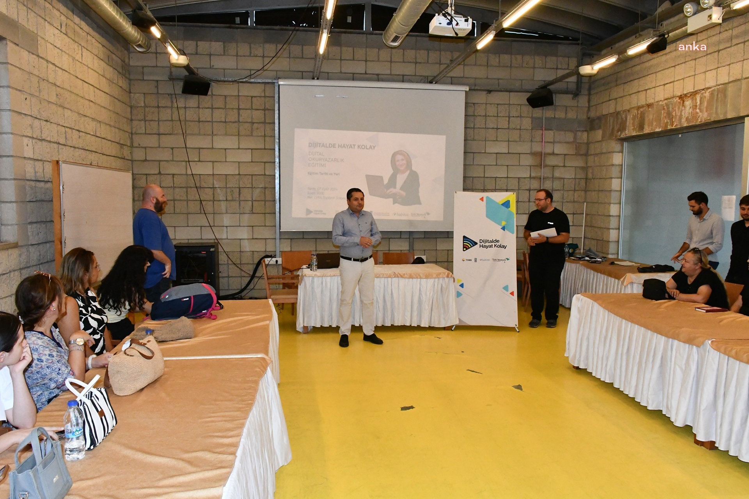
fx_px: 562
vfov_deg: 47.9
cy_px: 250
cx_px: 374
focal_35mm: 27
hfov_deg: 67.4
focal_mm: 18
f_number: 9
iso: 6400
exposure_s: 1/250
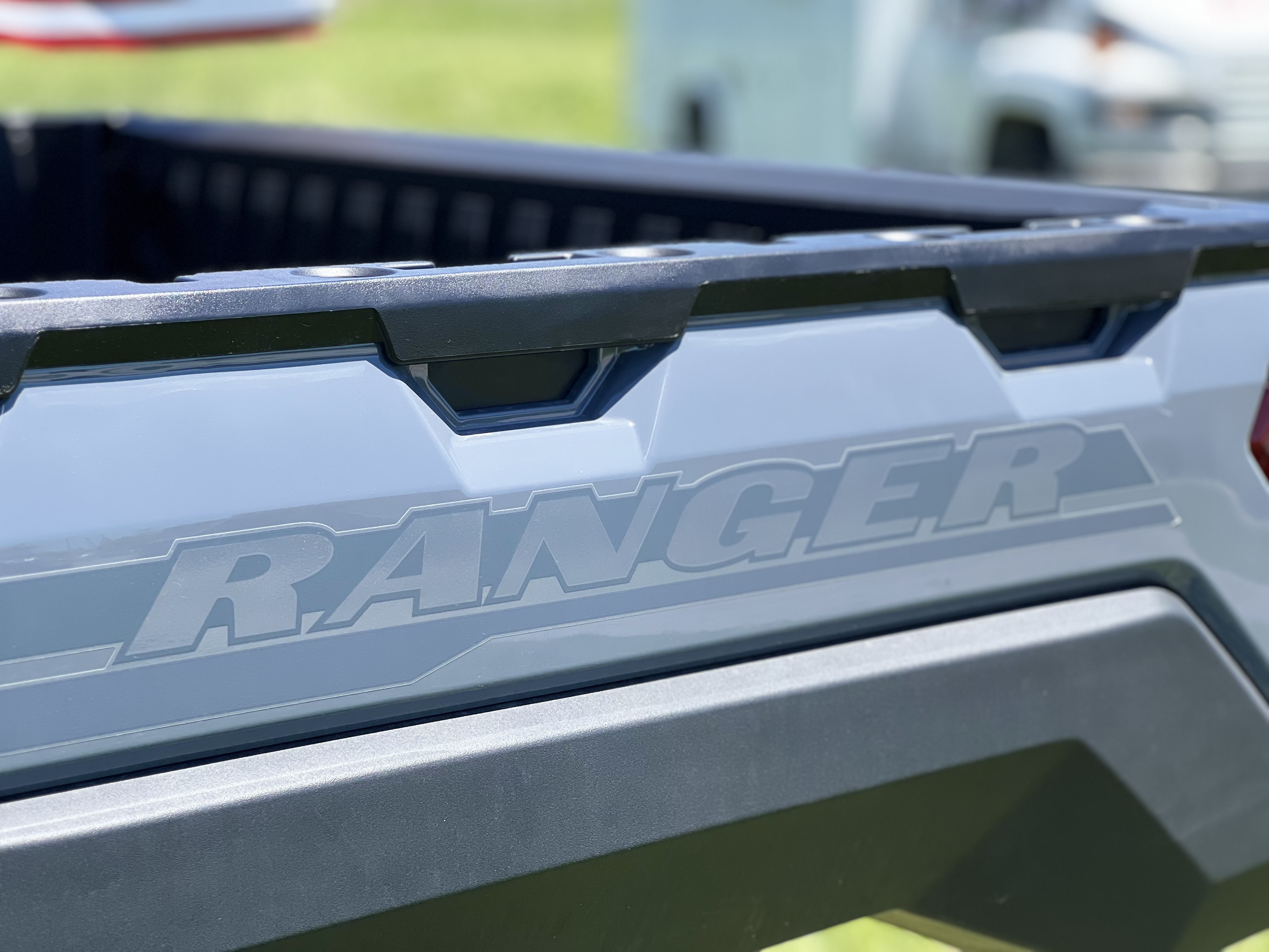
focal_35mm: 77
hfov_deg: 25.3
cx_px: 634
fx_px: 2823
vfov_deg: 19.1
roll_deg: -0.8
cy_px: 476
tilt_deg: -9.9
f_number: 2.8
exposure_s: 1/198
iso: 25
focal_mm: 9
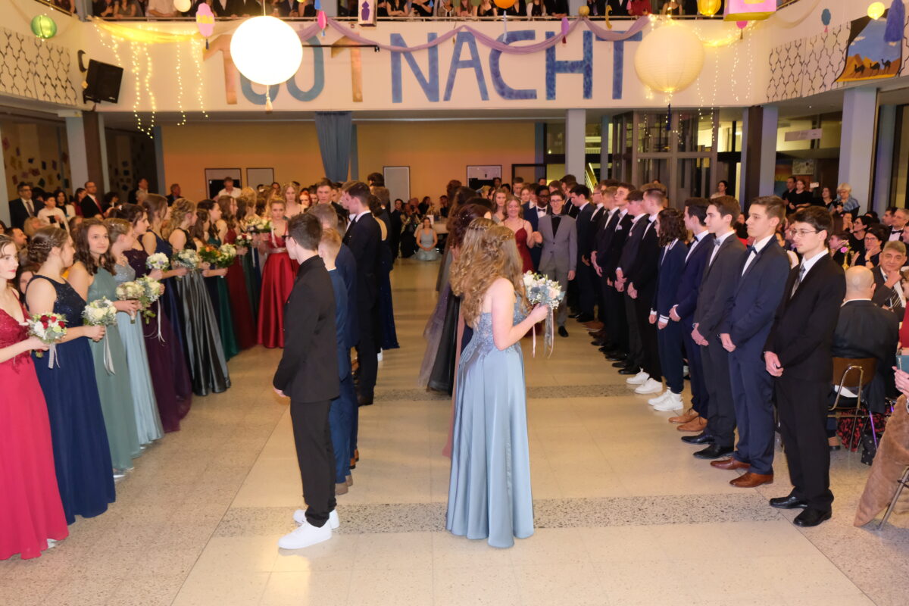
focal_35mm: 31
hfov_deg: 60.3
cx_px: 454
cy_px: 303
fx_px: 783
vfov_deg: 42.3
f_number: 3.2
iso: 3200
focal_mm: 20.5
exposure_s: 1/20
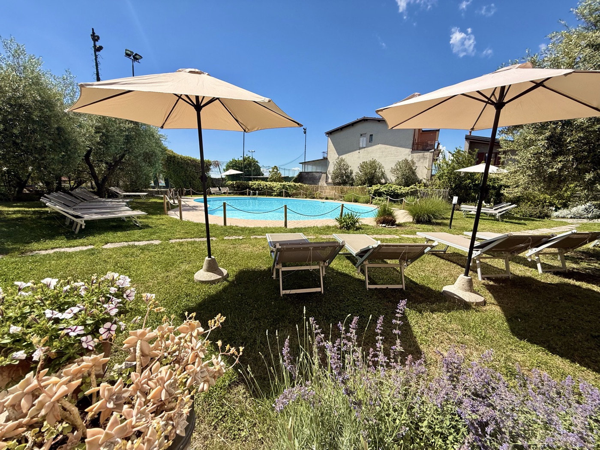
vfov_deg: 85.7
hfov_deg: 102.1
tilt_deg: -9.4
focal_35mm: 14
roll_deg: -1.8
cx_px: 300
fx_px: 243
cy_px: 225
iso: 50
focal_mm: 2.22
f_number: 2.2
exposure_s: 1/2165
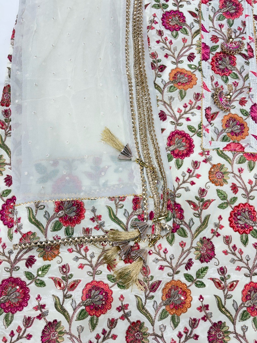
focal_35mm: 26
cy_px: 172
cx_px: 128
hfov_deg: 53.1
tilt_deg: -78.3
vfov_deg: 67.3
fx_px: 257
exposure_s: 1/100
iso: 40
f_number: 1.6
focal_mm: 5.96
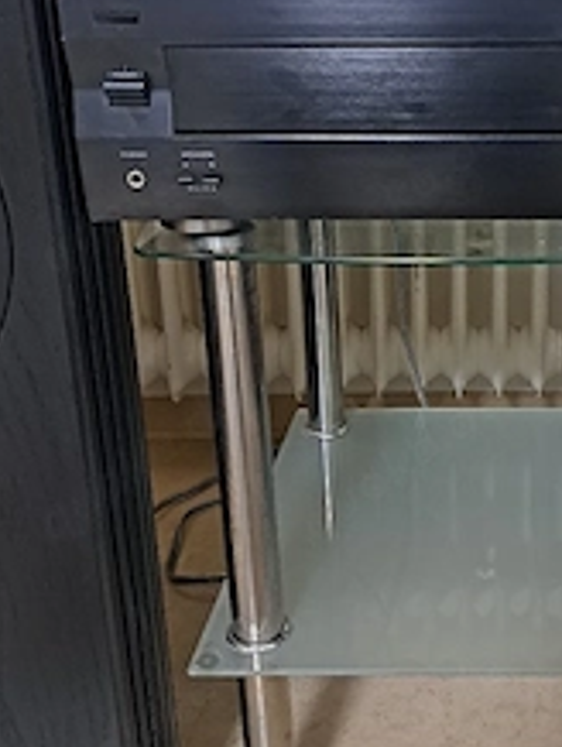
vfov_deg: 42.2
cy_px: 233
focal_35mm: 44
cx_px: 476
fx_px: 951
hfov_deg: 31.8
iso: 640
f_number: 1.8
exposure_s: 1/24
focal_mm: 5.23
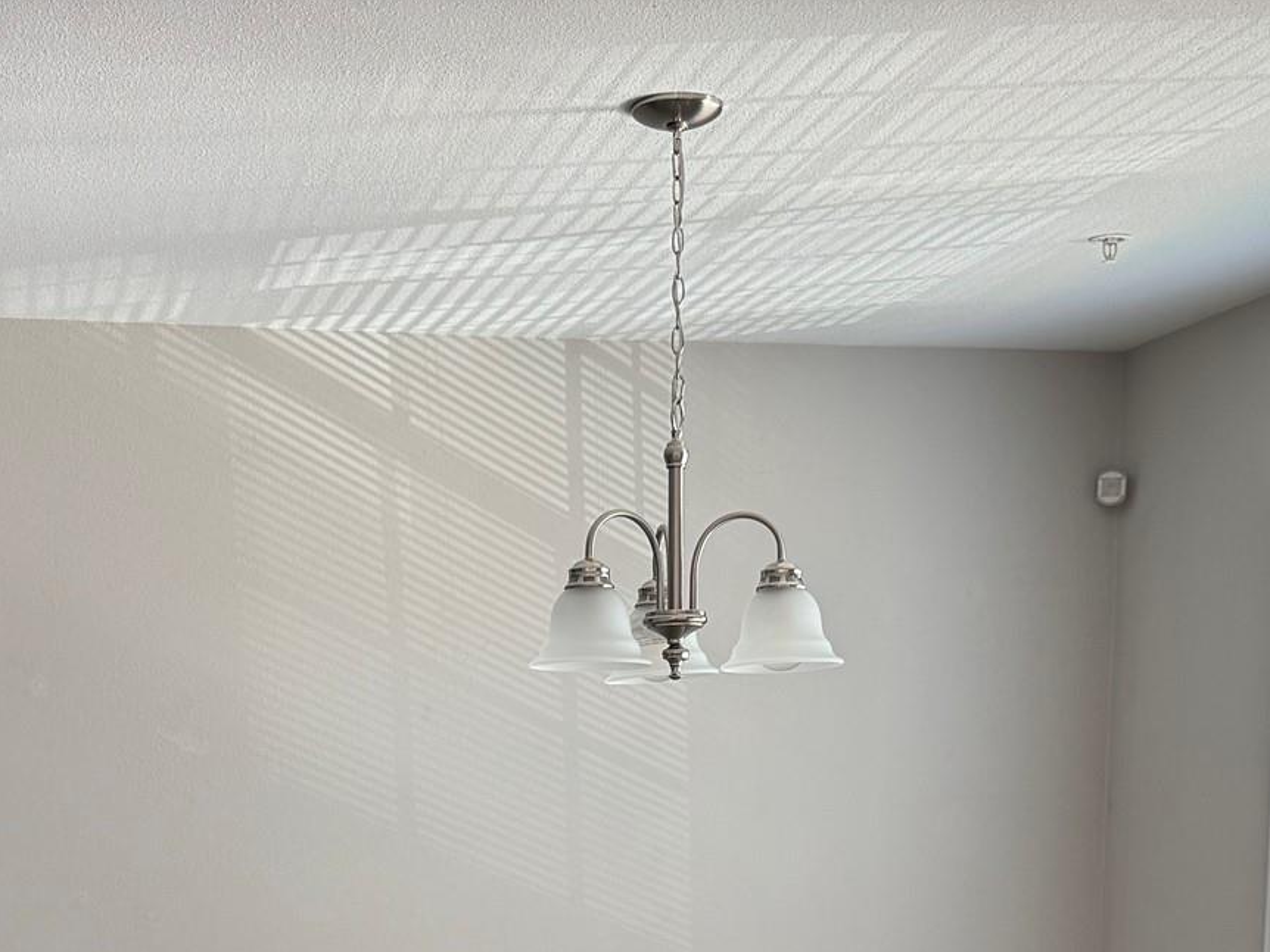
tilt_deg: -8.6
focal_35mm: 57
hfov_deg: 33.7
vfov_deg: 23.6
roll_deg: +0.8
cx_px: 539
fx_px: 2092
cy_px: 1121
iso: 320
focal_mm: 6.76
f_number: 1.78
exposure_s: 1/120
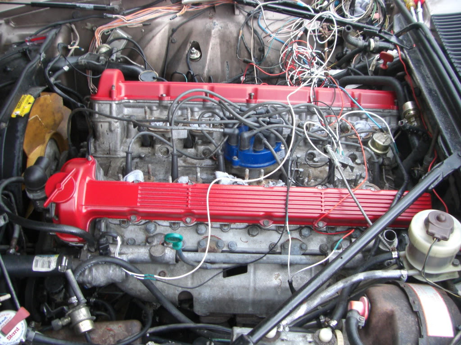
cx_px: 230
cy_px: 172
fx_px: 506
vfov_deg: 37.7
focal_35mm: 38
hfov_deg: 49.0
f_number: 3.4
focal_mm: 6.3
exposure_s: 1/50
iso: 200
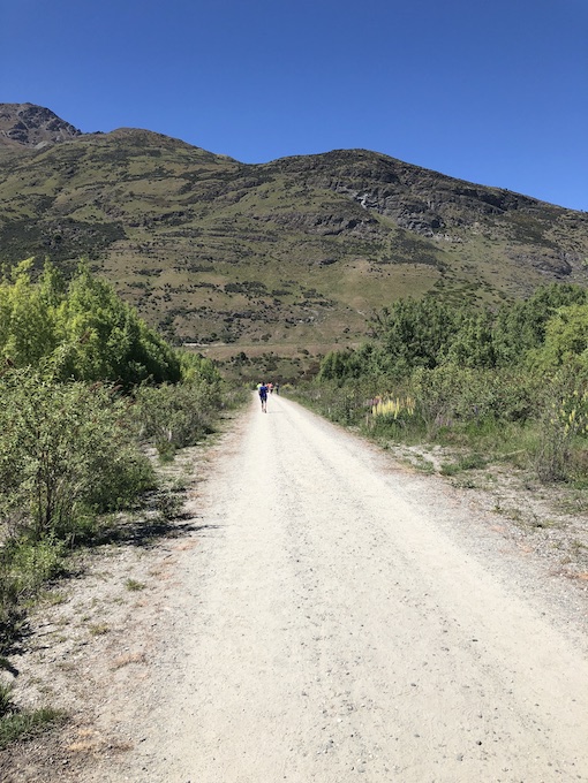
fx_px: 657
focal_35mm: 29
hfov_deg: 48.2
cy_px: 392
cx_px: 294
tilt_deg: +0.2
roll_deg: +5.8
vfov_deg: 61.7
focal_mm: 3.99
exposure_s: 1/2667
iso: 20
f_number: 1.8
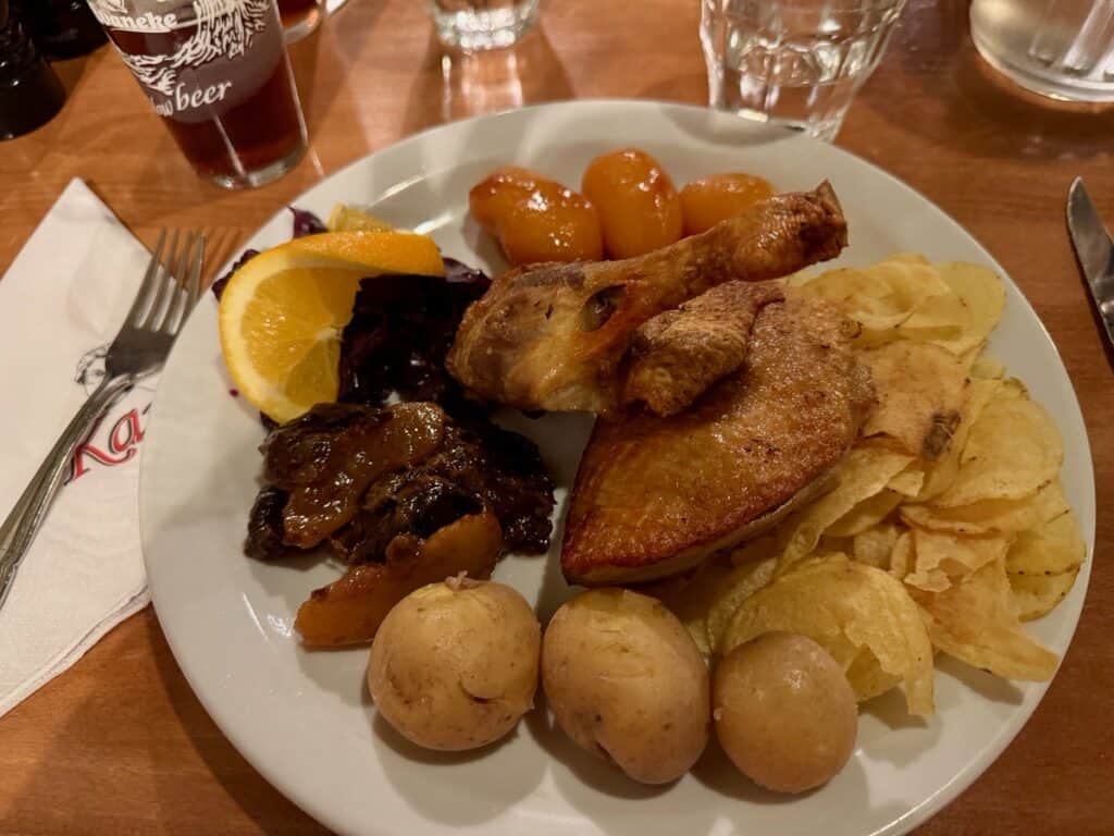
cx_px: 557
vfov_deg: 56.8
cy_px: 418
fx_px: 772
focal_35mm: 24
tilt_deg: -55.9
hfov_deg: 71.6
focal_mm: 6.76
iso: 800
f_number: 1.78
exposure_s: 1/25
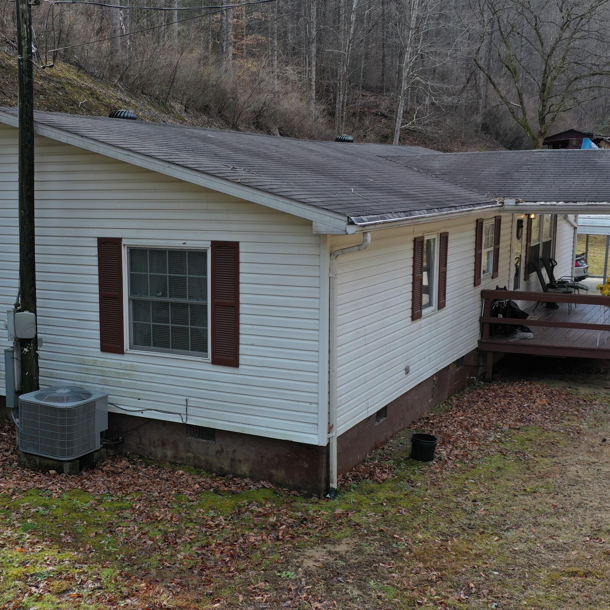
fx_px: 857
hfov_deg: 38.9
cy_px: 324
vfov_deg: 39.2
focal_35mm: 43
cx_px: 222
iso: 100
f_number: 4.5
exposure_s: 1/200
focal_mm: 10.26
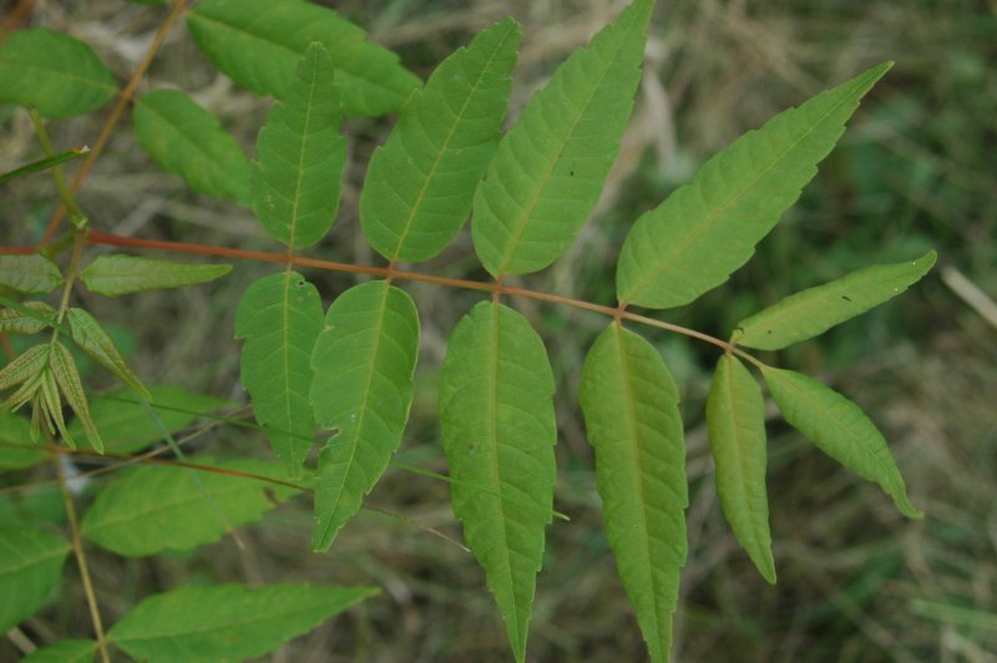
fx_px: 2158
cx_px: 498
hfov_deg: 26.0
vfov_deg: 17.5
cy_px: 332
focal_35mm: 78
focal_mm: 52
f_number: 8
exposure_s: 1/125
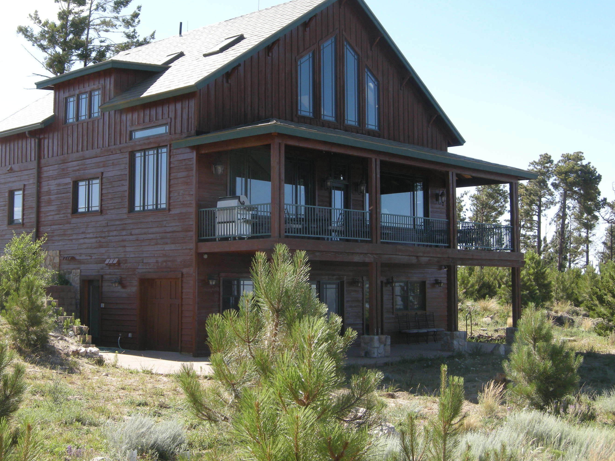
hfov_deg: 36.2
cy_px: 202
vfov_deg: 27.5
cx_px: 293
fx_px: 942
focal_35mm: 53
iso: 64
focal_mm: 10.1
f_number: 4.3
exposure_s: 1/164
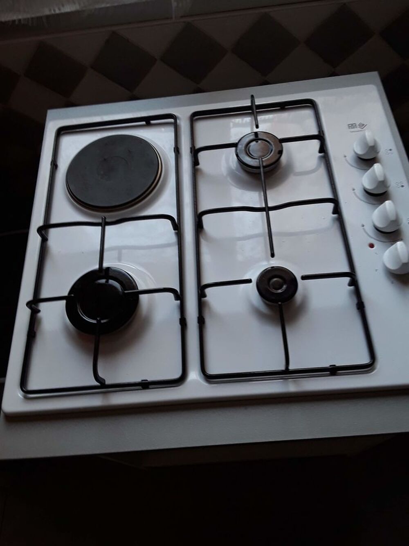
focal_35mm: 27
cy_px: 273
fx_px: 425
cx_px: 204
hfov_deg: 51.4
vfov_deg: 65.3
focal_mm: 2.91
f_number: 1.9
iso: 50
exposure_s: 1/33
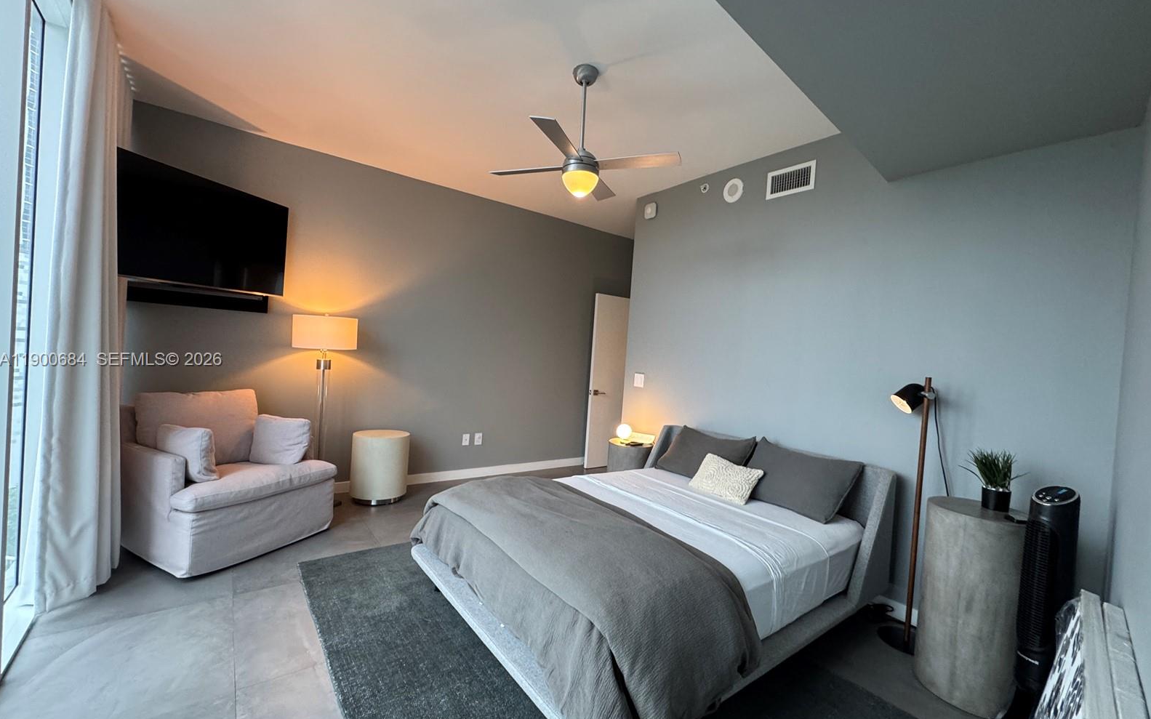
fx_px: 470
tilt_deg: -0.8
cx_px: 577
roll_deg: -4.2
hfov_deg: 101.5
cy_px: 361
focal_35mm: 15
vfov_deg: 74.8
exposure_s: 1/60
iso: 250
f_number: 2.2
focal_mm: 2.22
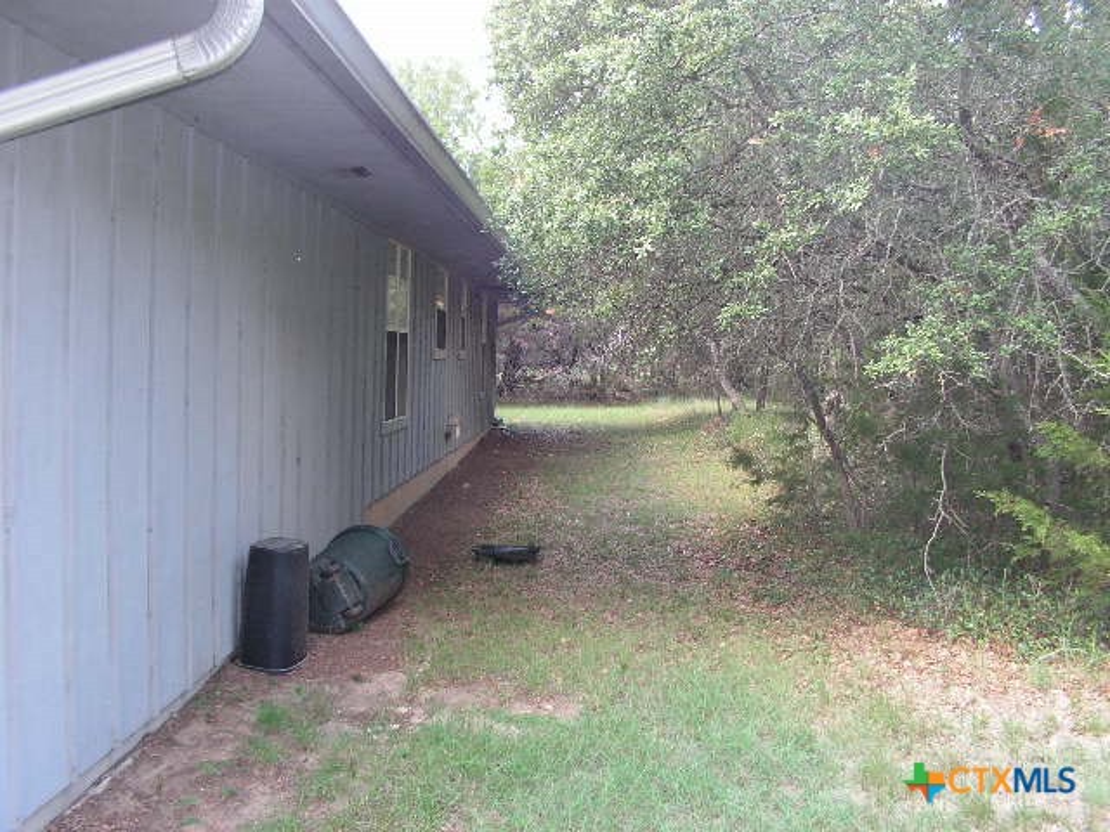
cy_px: 416
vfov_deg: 39.7
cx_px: 555
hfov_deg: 51.4
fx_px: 1154
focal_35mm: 36
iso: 80
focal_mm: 6
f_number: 3.2
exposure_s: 1/50
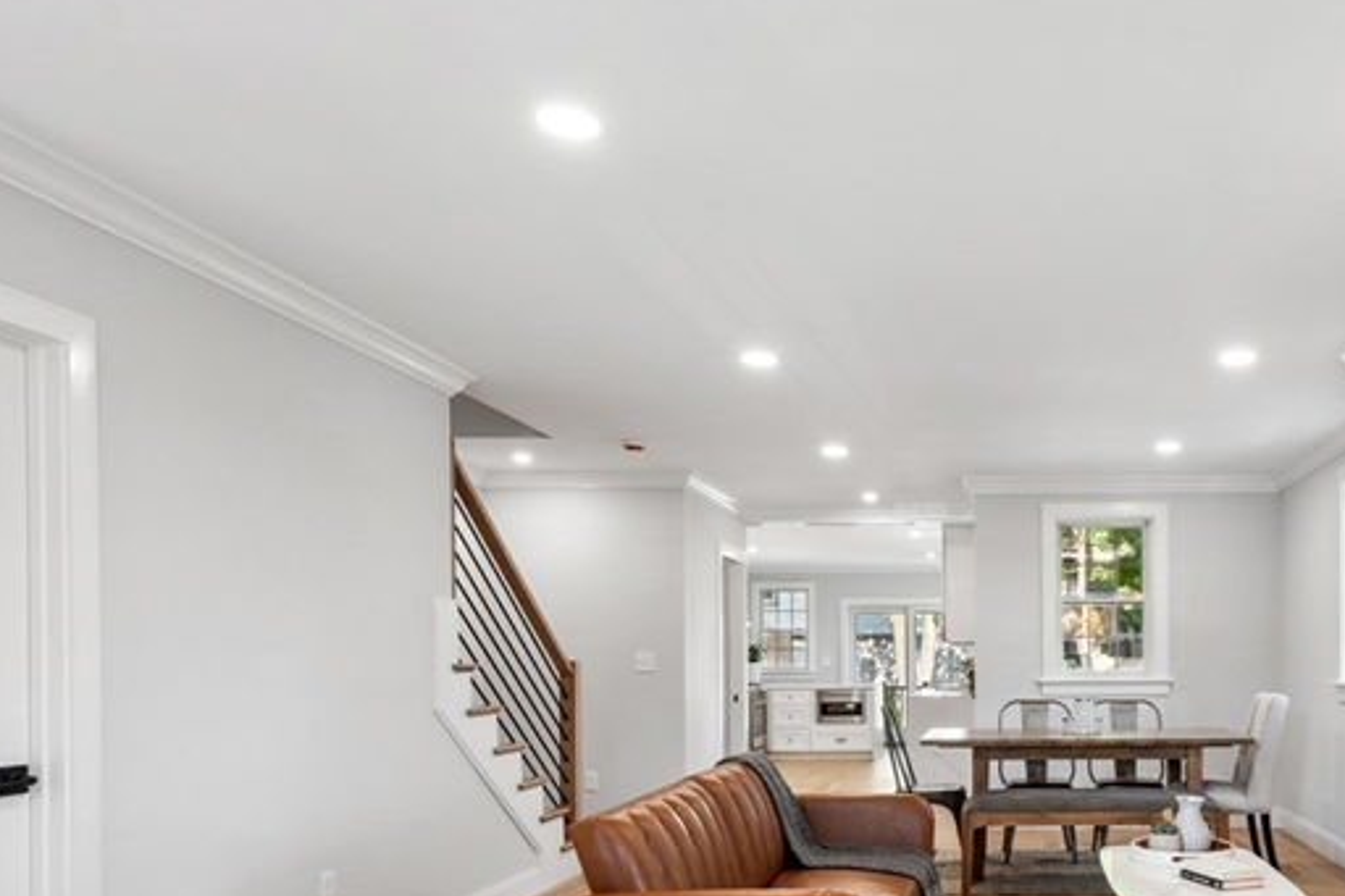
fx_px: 1046
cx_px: 1019
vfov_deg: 44.9
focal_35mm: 28
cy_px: 669
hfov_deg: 61.6
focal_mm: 14
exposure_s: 1/3.33
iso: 100
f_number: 8
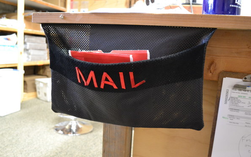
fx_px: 212
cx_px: 126
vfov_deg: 40.6
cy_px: 78
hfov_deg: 61.2
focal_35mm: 31
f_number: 3.8
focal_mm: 20
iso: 3200
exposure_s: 1/25
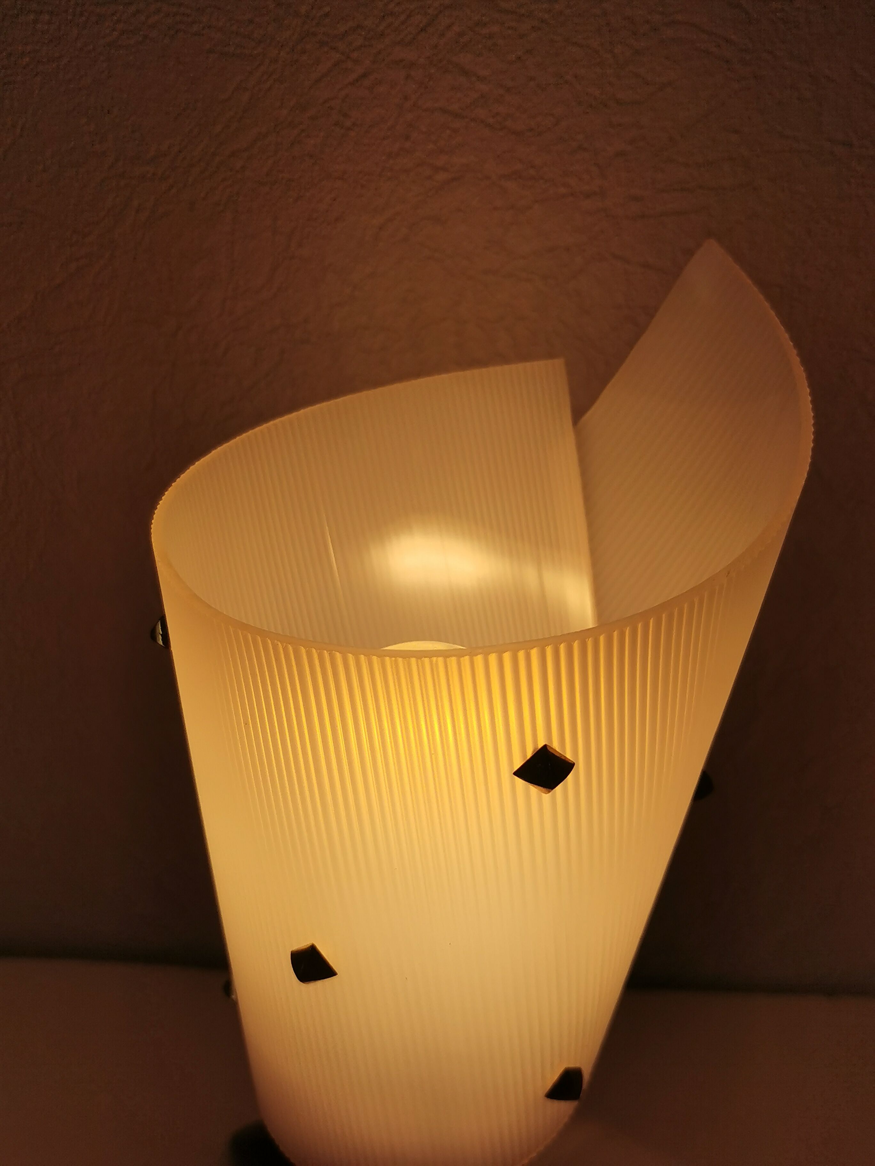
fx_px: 1314
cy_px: 583
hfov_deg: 36.8
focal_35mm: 39
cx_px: 438
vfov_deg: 47.9
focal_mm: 5.58
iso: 50
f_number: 1.8
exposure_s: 1/3344
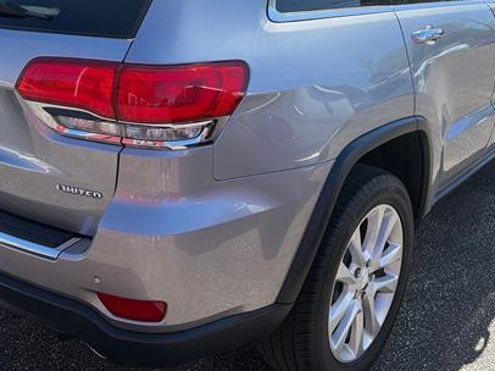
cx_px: 224
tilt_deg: -14.1
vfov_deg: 34.4
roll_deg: +2.1
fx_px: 586
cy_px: 96
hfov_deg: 45.7
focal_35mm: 41
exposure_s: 1/1706
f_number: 1.6
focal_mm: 5.96
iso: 64
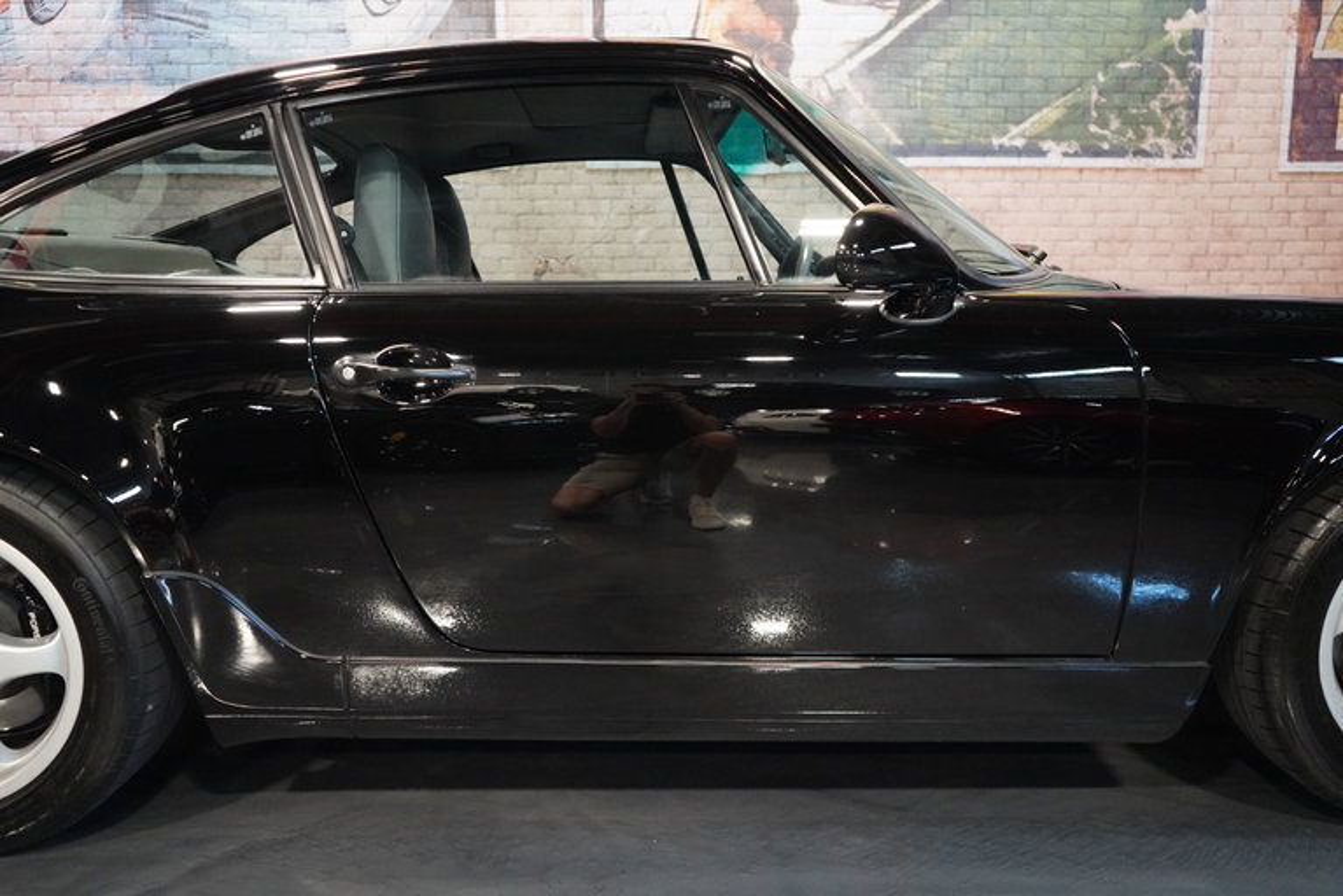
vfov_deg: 46.4
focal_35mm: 28
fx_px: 1045
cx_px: 672
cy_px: 448
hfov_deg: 65.5
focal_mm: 28
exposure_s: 1/60
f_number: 3.5
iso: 12800
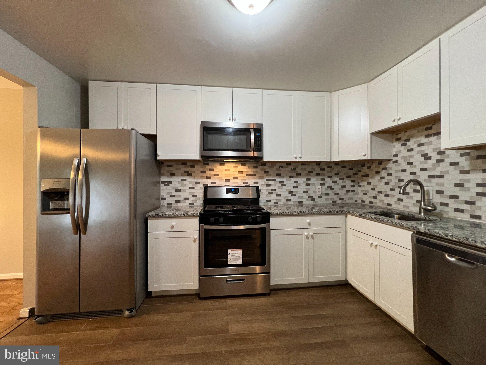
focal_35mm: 13
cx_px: 243
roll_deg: +0.4
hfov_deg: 106.2
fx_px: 183
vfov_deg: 89.9
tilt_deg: -0.4
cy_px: 182
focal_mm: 1.57
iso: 400
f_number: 1.8
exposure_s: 1/60
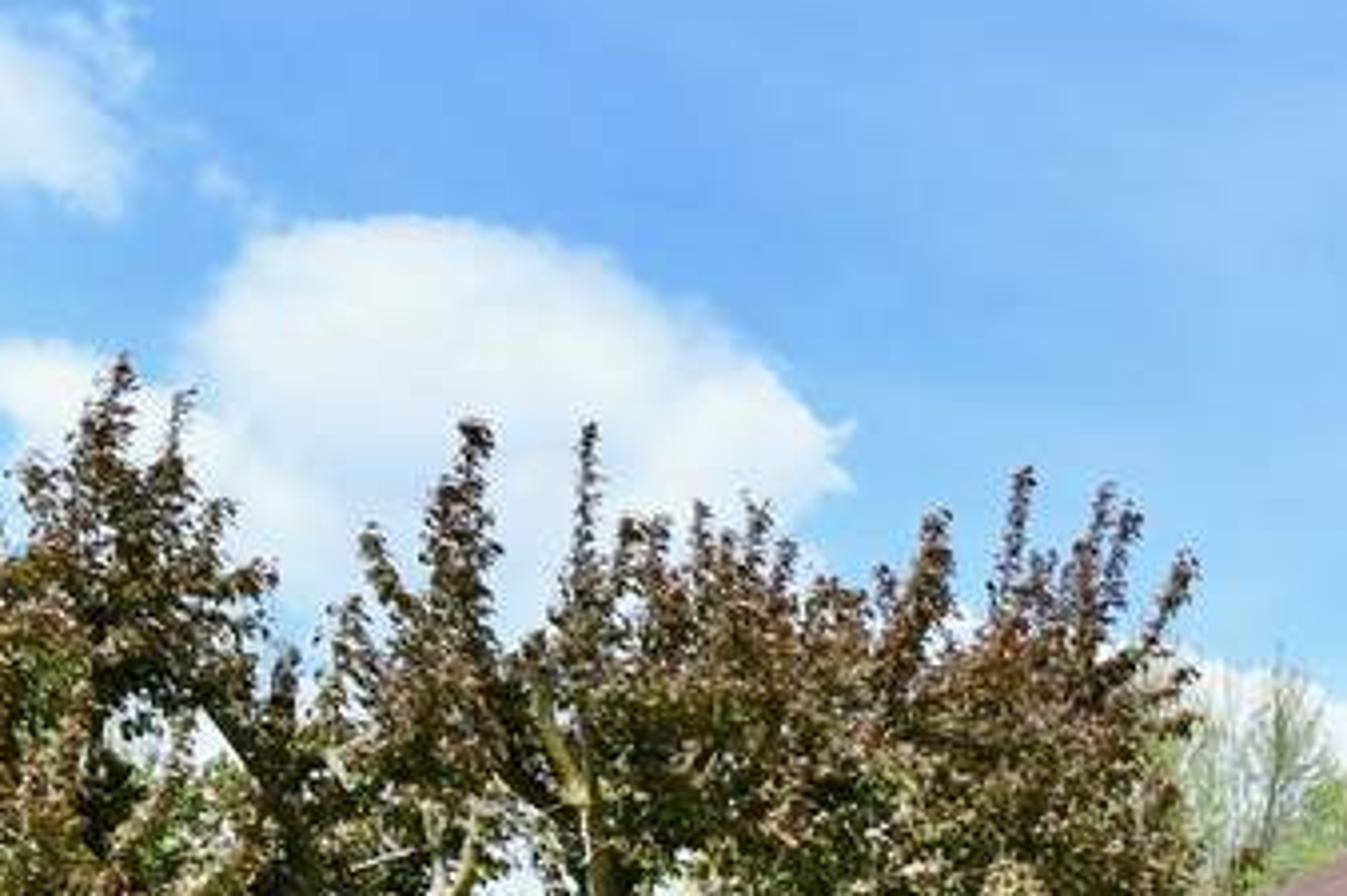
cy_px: 1272
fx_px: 1982
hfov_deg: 32.8
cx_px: 1494
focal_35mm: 53
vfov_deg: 22.0
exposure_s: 1/500
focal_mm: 14
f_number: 11
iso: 640
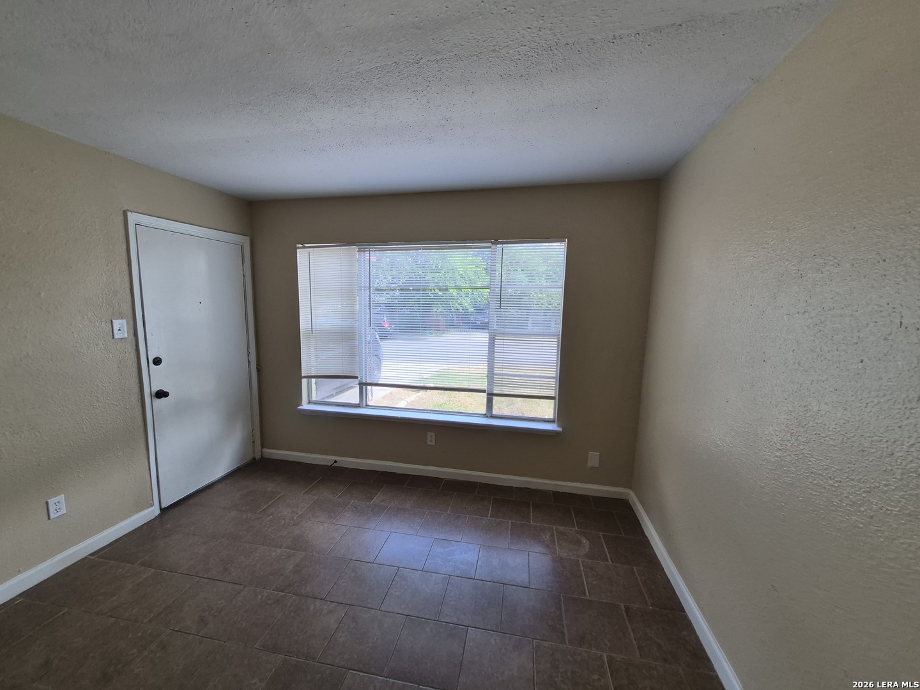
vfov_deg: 89.9
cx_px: 460
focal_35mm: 13
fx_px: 346
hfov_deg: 106.2
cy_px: 345
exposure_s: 1/120
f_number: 2.2
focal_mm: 1.74
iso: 64
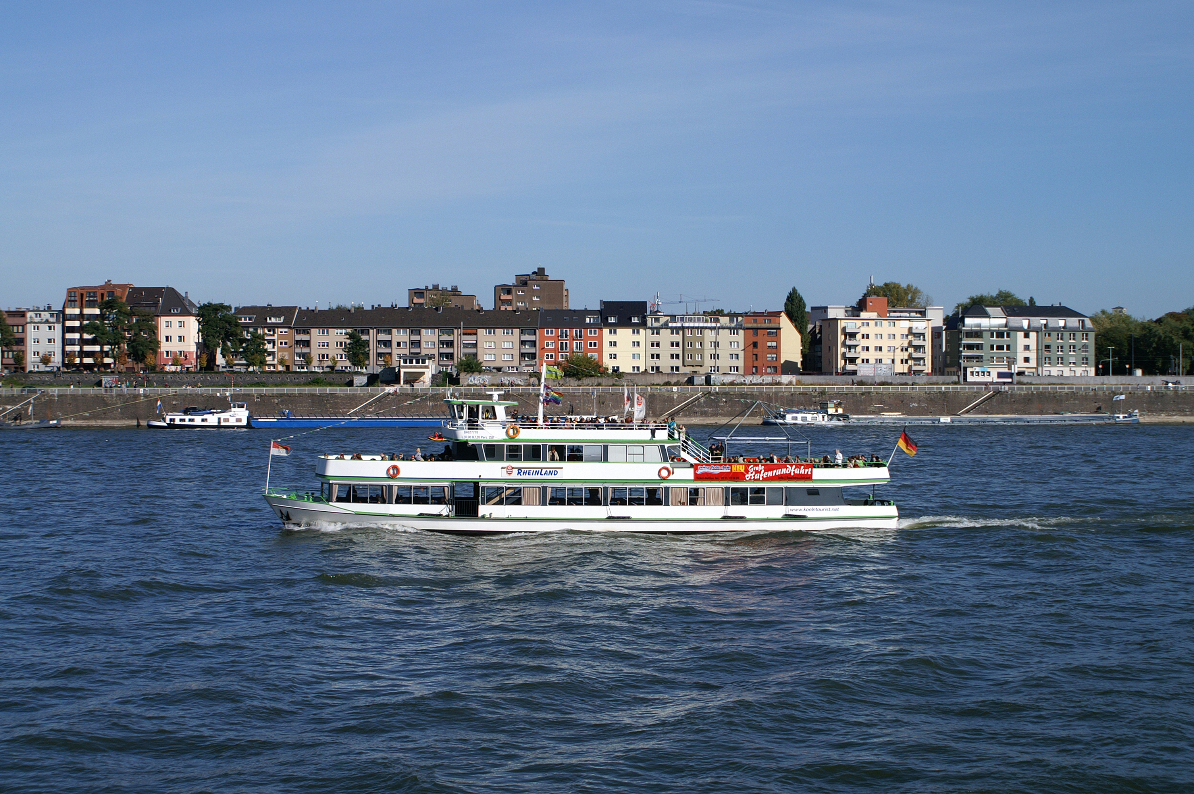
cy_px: 397
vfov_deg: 22.6
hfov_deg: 33.4
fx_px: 1988
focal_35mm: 60
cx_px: 597
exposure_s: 1/500
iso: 100
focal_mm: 40
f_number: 9
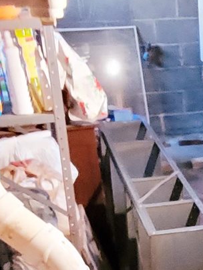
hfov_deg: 18.2
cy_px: 270
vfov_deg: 25.1
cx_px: 283
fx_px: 578
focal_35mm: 74
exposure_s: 1/24
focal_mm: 1.74
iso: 800
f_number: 2.2
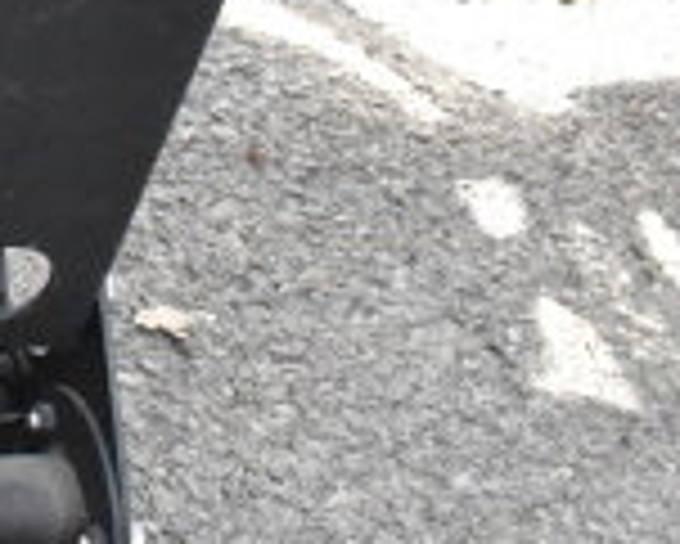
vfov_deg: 13.1
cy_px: -160
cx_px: -666
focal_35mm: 114
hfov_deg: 14.2
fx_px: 2296
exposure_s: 1/500
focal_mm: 20
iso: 6400
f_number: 11
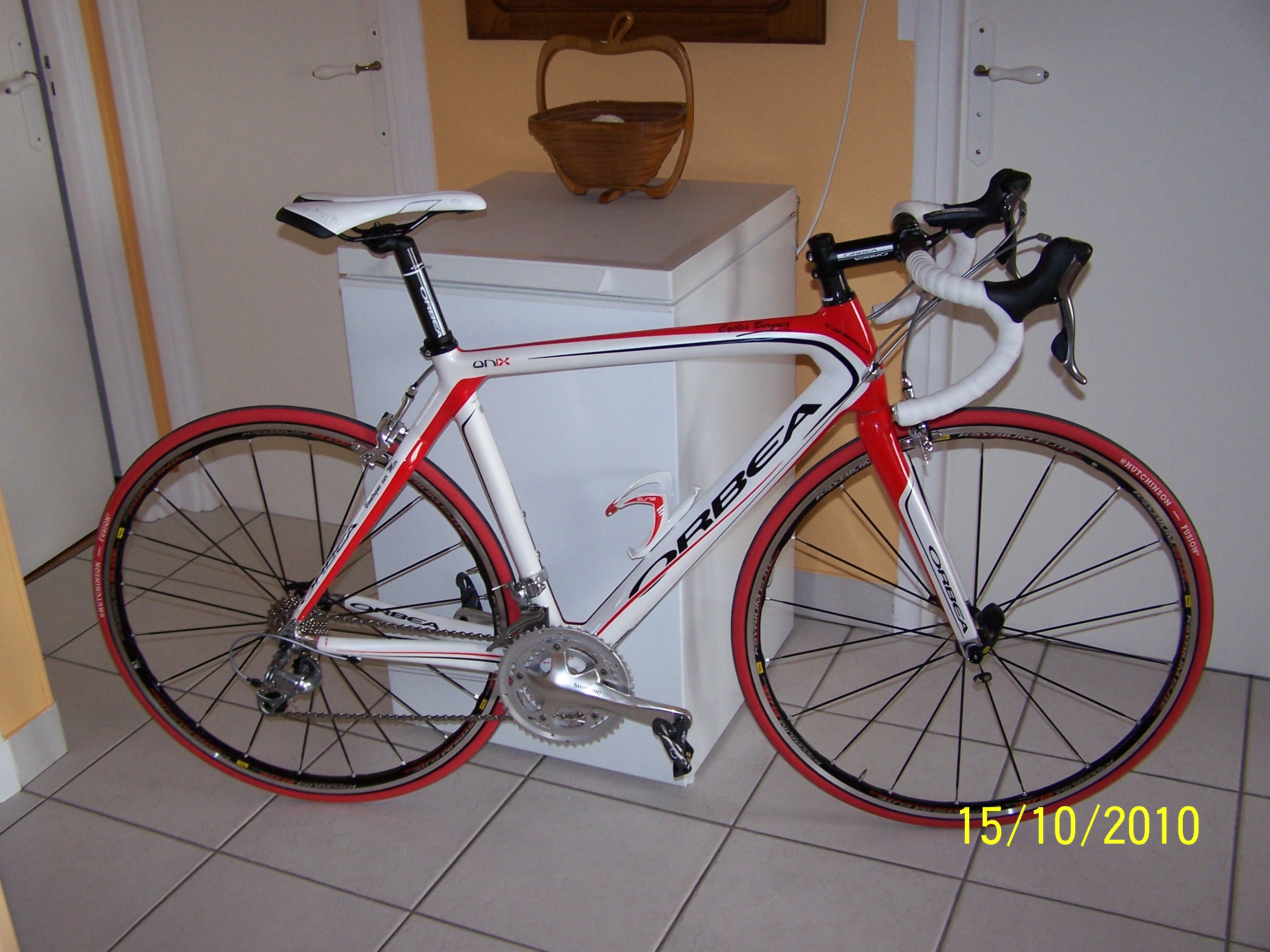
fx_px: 1394
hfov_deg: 49.0
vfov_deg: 37.7
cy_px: 476
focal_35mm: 38
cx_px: 635
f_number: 2.8
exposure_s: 1/60
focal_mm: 6.3
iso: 140
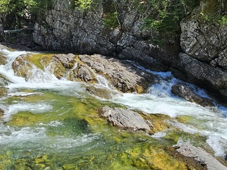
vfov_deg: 37.4
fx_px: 249
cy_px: 60
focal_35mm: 38
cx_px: 105
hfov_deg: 48.9
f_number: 2.2
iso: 50
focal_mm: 2.2
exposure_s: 1/1117
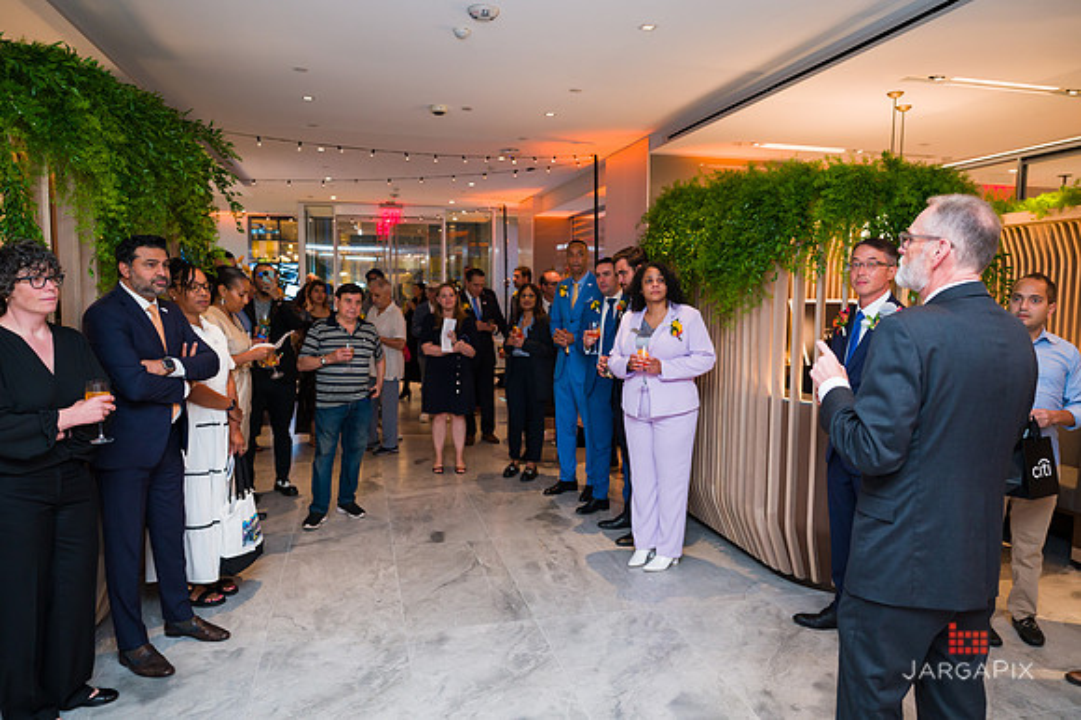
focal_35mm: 26
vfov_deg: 49.6
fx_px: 778
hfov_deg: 69.6
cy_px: 360
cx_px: 540
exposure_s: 1/160
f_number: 3.2
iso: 800
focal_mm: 25.5
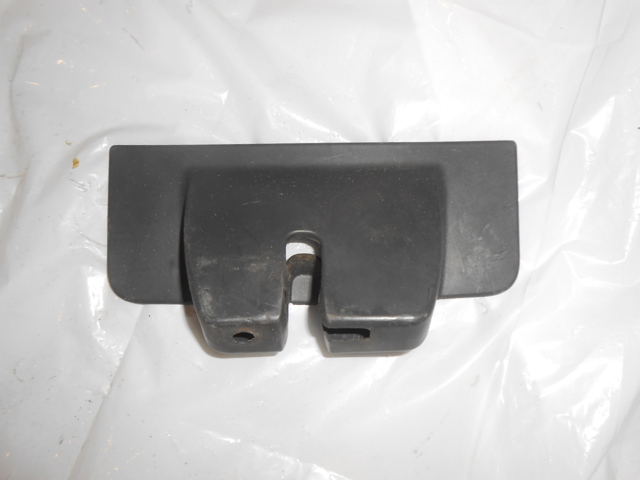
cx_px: 320
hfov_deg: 67.3
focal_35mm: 26
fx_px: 481
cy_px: 240
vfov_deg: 53.1
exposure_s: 1/25
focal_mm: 4.6
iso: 80
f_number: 3.5
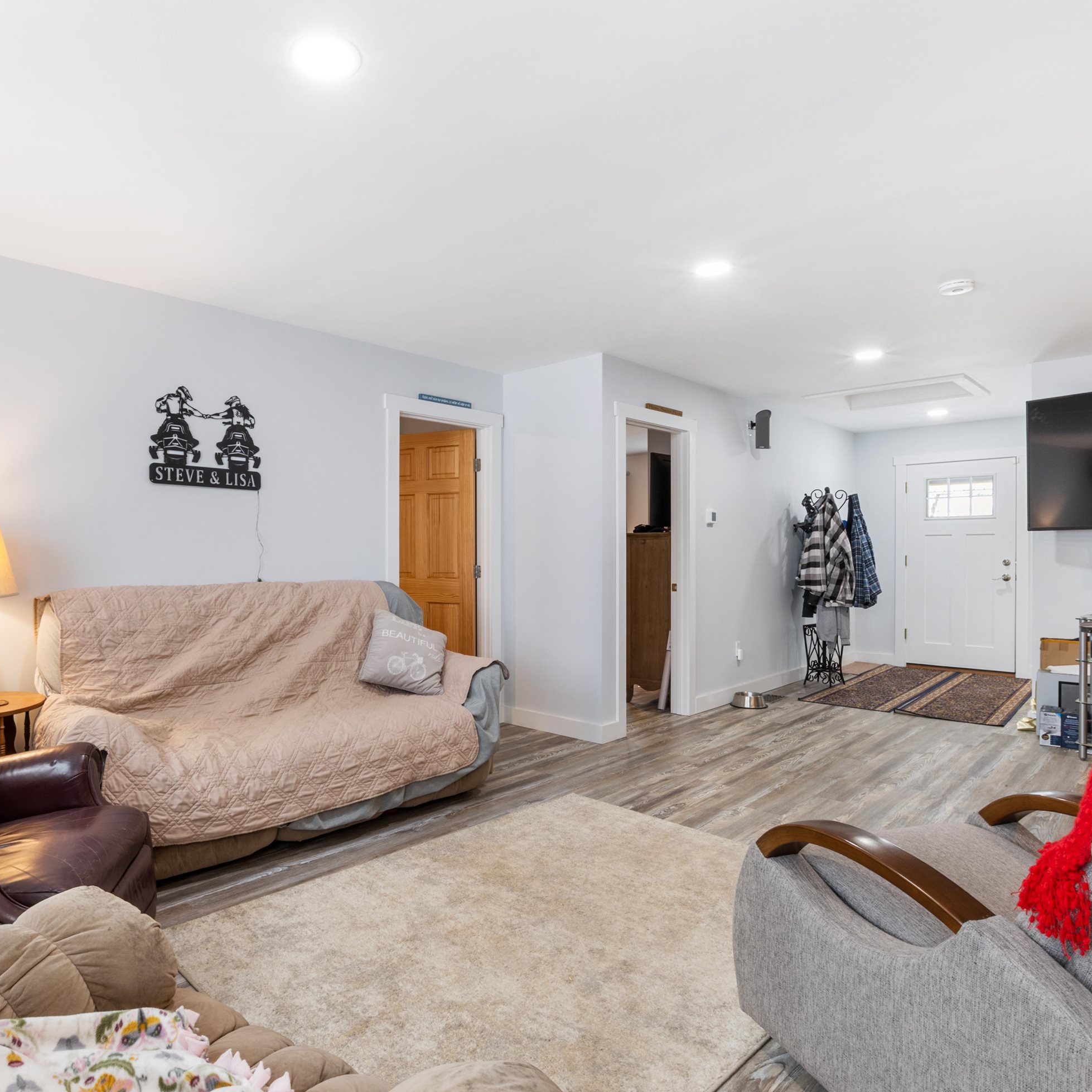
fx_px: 714
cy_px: 556
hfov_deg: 74.1
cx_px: 442
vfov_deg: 74.8
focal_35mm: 20
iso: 64
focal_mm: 10
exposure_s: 1
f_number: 11
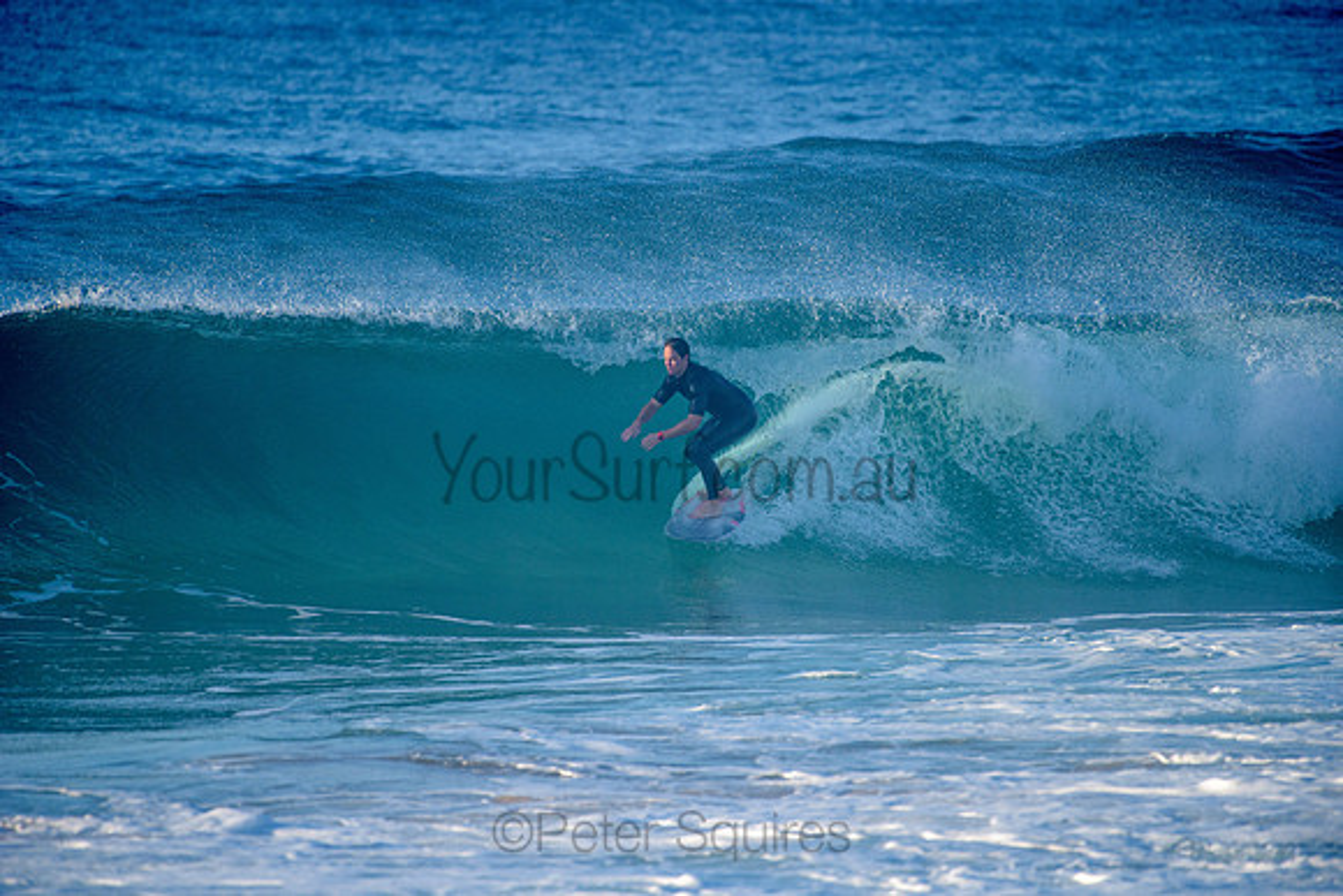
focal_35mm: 500
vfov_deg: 2.8
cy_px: 448
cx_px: 672
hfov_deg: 4.1
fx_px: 18656
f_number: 5.6
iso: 450
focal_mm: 500
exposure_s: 1/2000
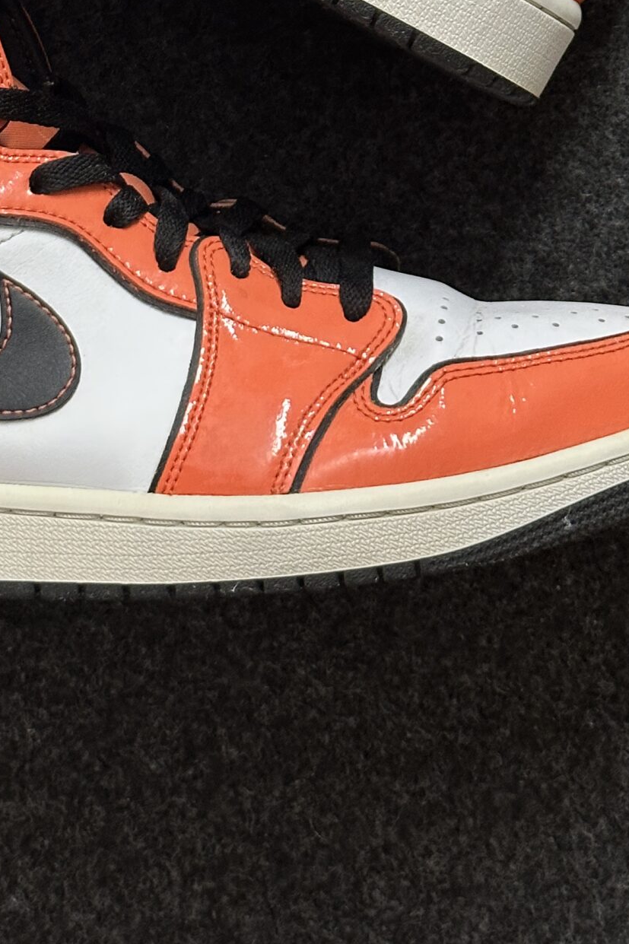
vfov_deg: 19.2
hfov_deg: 13.2
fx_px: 2700
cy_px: -29
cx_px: 164
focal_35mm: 103
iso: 200
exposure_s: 1/34
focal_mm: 6.86
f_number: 1.78
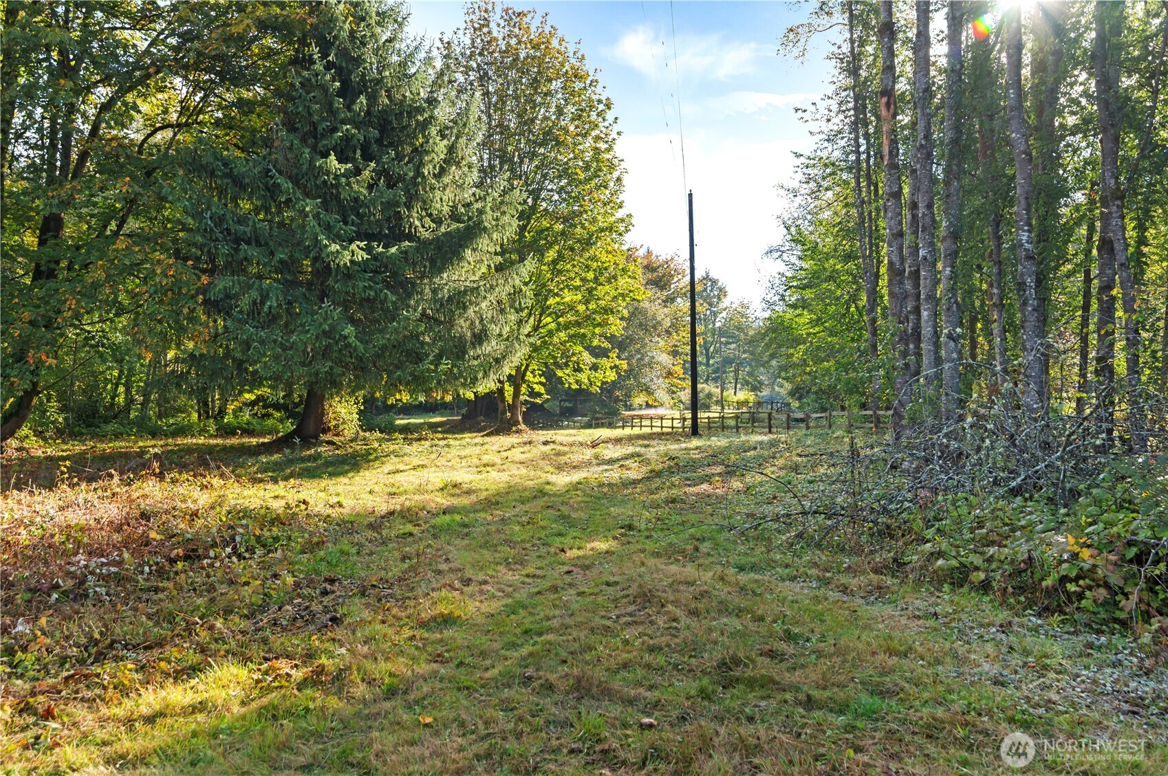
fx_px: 908
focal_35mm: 28
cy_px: 388
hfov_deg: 65.5
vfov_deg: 46.3
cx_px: 584
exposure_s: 1/60
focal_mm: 28
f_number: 8
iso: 200
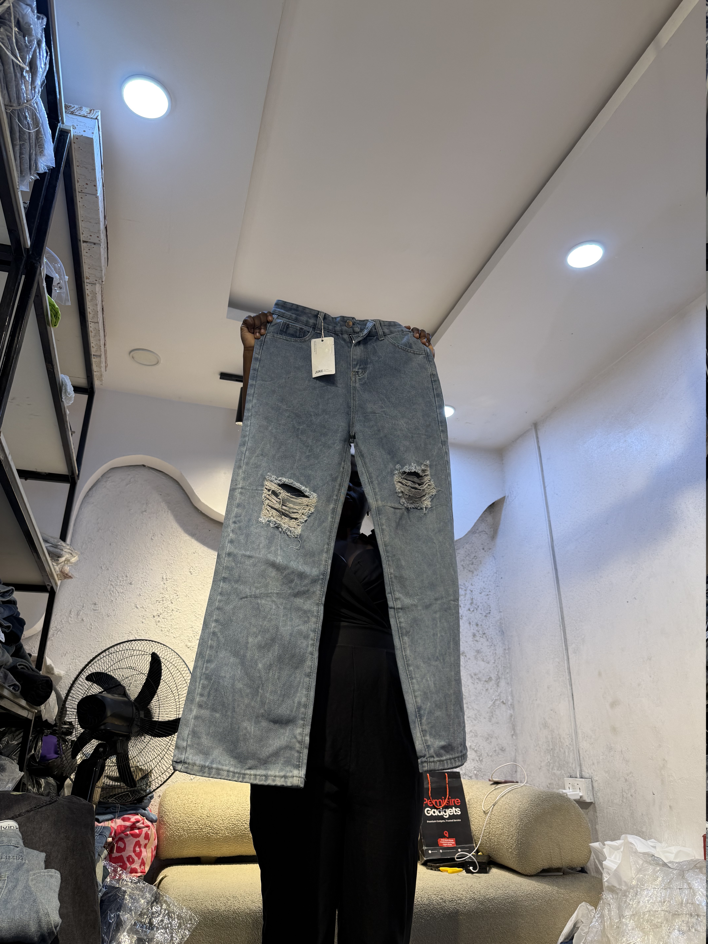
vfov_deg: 71.6
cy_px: 472
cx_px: 354
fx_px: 654
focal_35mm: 24
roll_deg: -1.7
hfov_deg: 56.8
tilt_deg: +23.7
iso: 64
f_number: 1.78
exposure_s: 1/100
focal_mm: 6.76
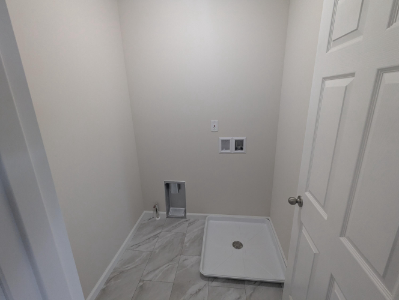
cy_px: 150
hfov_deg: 94.4
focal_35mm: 16
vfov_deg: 78.2
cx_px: 200
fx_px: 185
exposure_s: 1/60
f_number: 2.2
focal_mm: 2.35
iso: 177
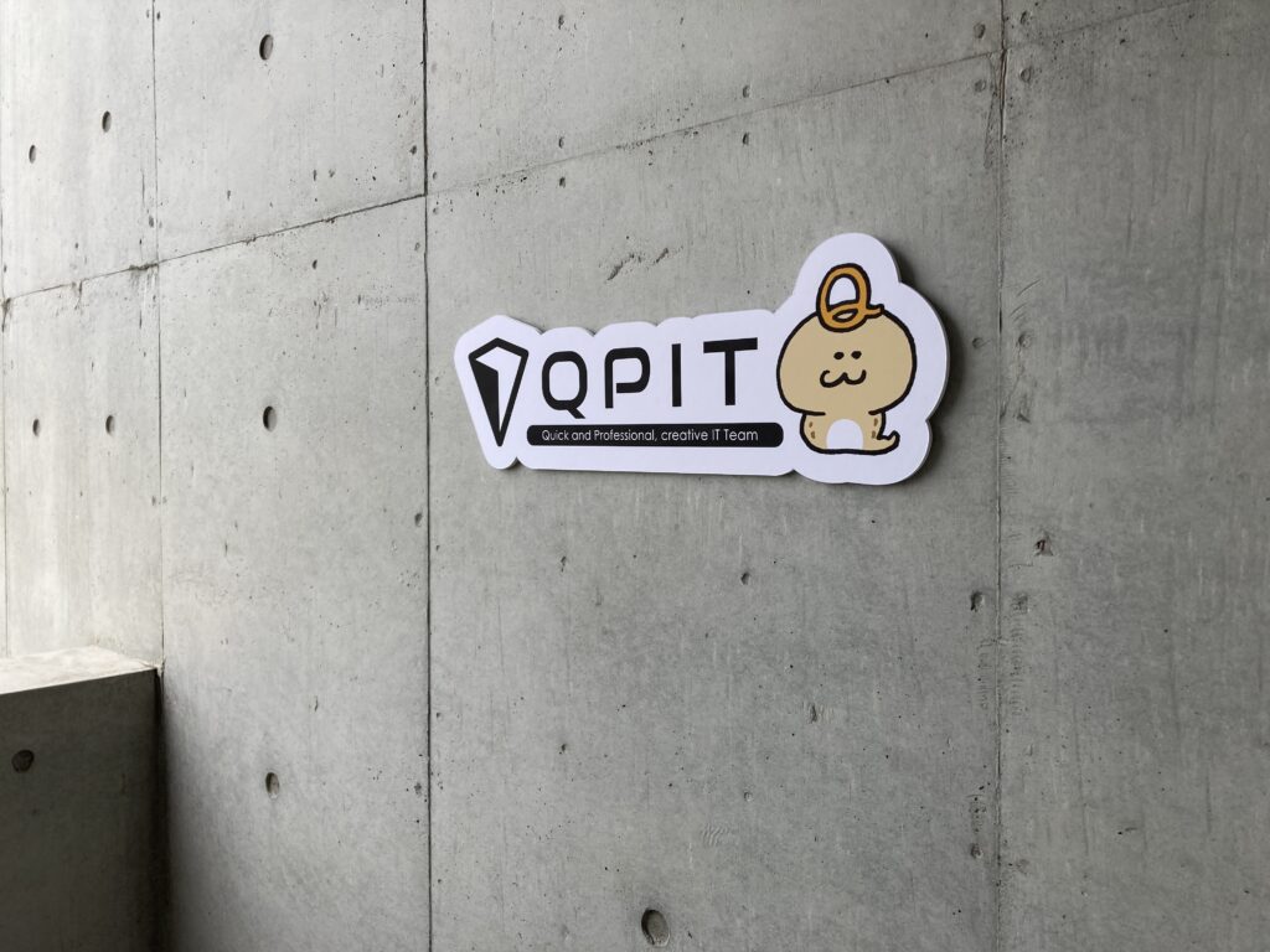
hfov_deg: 63.4
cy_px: 476
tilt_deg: -0.8
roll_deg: -0.2
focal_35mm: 28
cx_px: 635
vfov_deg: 49.7
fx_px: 1027
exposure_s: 1/257
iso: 20
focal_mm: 3.99
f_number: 1.8
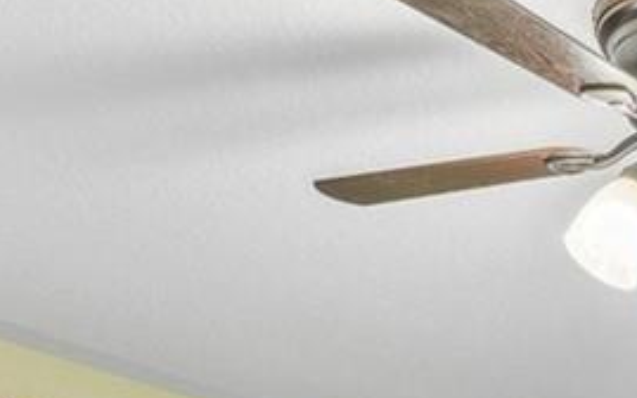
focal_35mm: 97
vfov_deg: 11.3
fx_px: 1689
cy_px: 938
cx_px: 850
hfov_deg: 19.5
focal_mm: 10.7
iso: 250
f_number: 8
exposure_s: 1/4
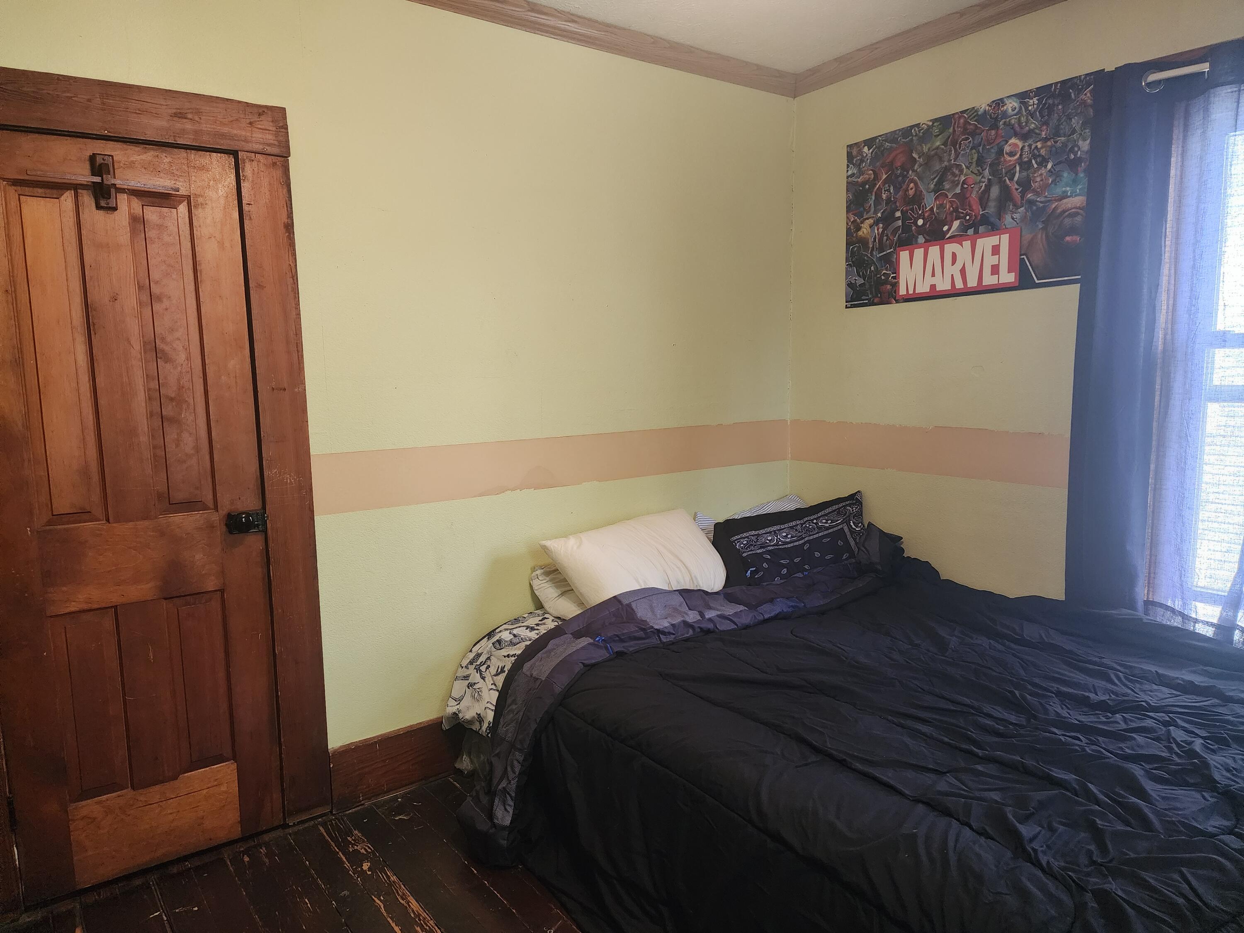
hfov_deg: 73.9
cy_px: 466
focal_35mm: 23
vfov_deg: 58.9
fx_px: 827
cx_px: 622
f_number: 1.8
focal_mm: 6.4
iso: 640
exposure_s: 1/120
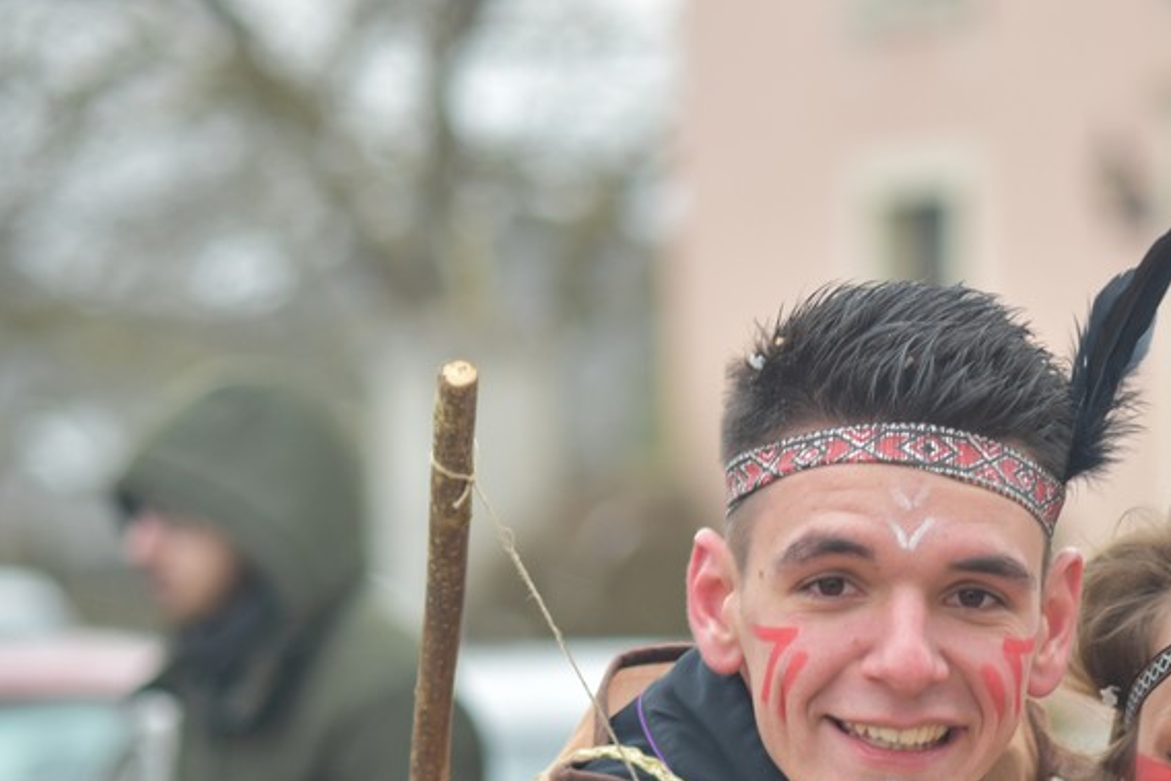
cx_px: 1004
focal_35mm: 249
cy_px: 520
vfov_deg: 5.5
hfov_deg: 8.2
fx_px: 8101
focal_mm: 92
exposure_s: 1/160
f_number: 3.2
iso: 320
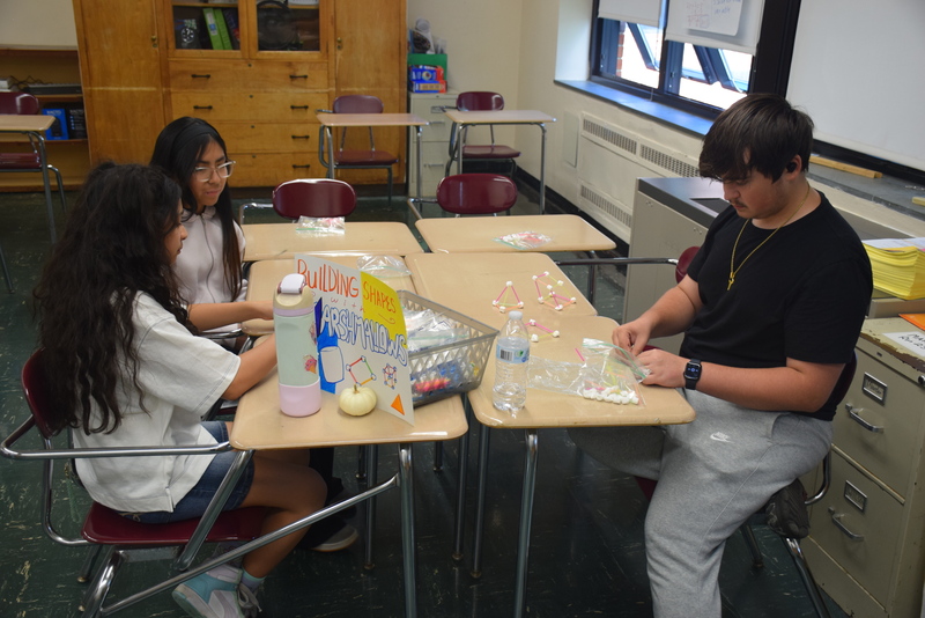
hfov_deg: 53.1
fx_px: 925
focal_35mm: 36
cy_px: 309
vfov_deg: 36.9
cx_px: 462
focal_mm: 24
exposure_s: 1/60
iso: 640
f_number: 4
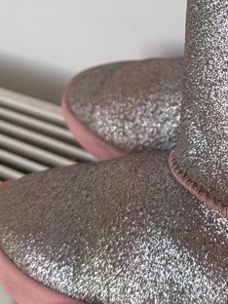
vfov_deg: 24.4
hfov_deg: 18.8
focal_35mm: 77
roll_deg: +6.6
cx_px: 213
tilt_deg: -28.5
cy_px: 16
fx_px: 676
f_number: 1.78
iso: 160
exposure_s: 1/100
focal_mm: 6.76
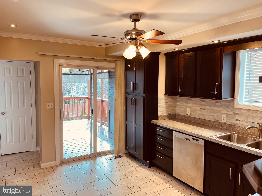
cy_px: 98
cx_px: 131
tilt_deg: -4.1
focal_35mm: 26
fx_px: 197
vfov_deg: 53.1
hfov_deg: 67.3
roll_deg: +0.7
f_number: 1.6
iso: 80
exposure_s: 1/120
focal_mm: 5.1
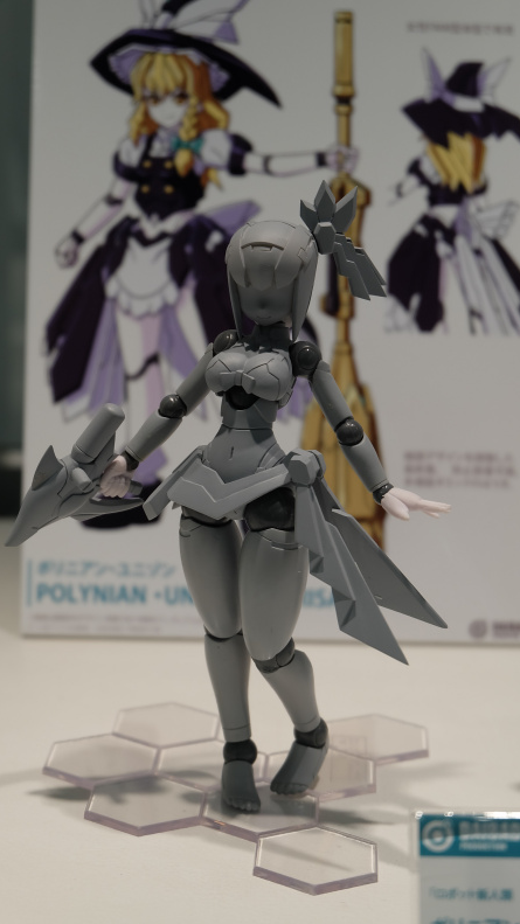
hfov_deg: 16.8
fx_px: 1765
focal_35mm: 72
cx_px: 273
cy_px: 458
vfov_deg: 29.4
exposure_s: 1/125
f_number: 5.6
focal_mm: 45.2
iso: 250
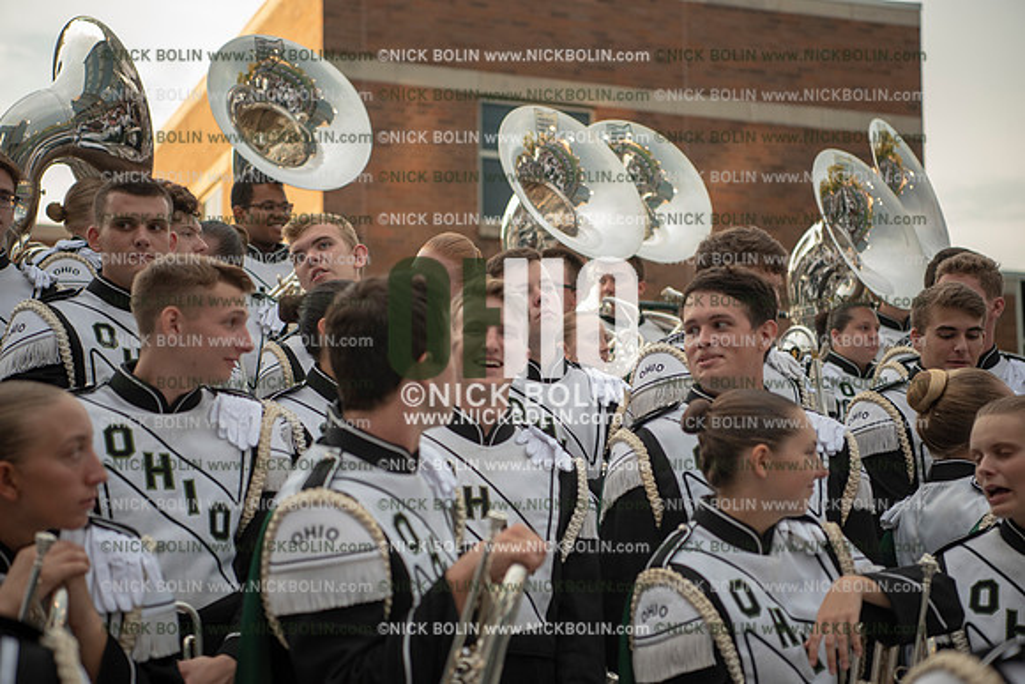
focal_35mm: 70
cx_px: 512
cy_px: 342
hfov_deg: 28.8
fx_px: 1993
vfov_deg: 19.5
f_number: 3.2
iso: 800
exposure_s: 1/1000
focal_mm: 70
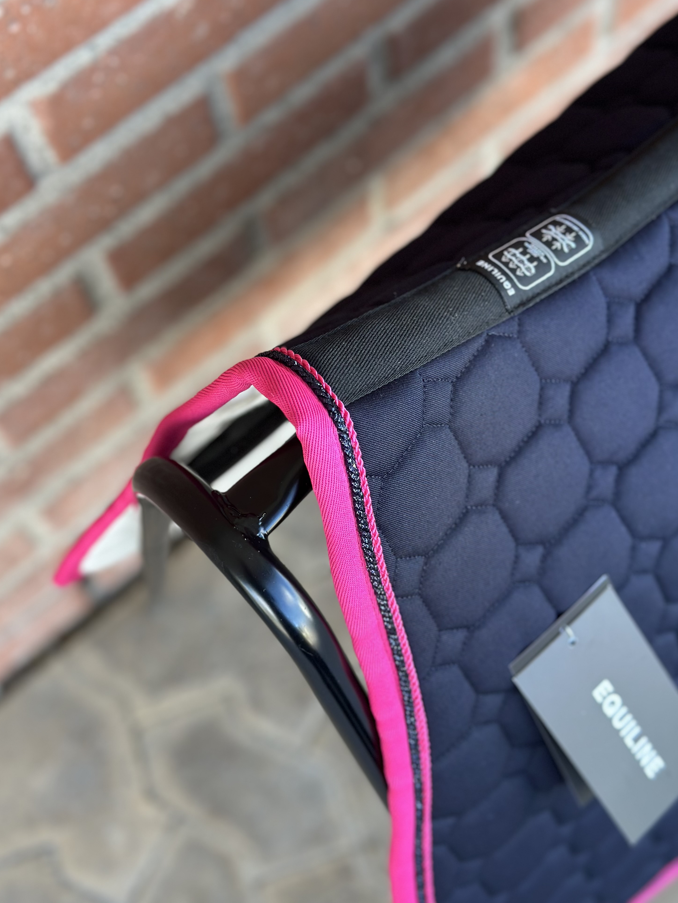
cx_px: 327
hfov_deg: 29.1
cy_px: 434
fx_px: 1306
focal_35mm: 50
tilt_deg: -64.5
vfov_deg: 38.2
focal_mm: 6.86
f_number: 1.78
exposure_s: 1/163
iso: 80
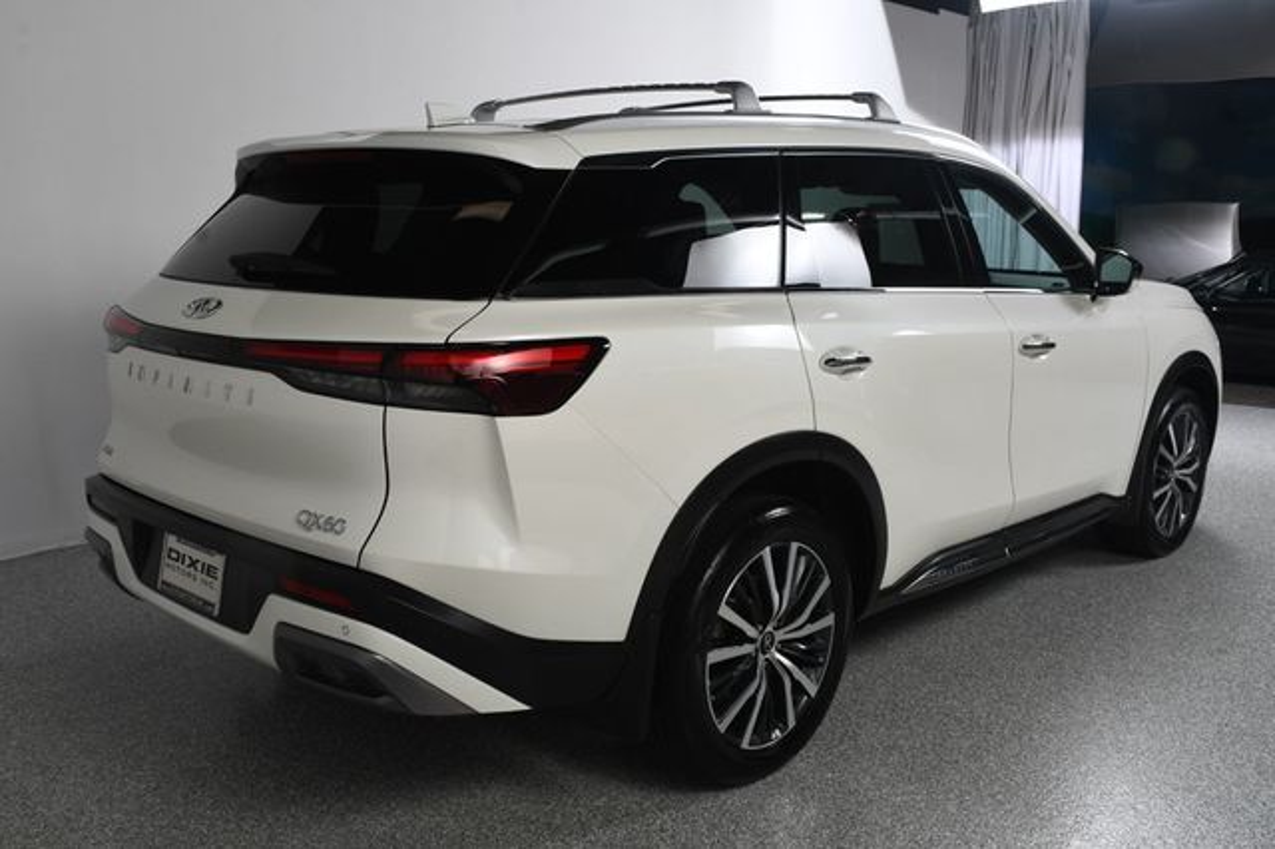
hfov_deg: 55.8
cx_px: 638
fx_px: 1203
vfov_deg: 38.8
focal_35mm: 34
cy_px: 424
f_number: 11
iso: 100
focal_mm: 23
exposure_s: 1/160
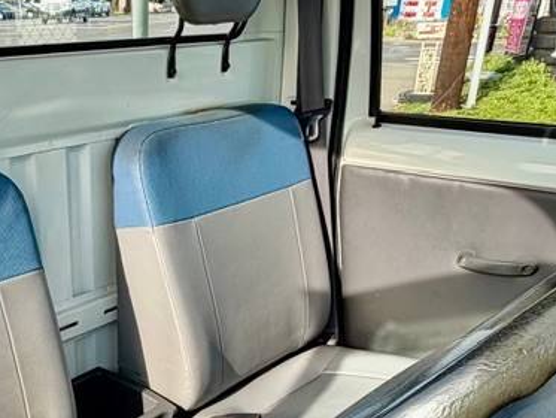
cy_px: 466
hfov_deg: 38.1
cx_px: 107
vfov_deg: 27.6
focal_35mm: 48
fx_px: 771
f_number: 2.2
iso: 50
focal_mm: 2.22
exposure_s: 1/502
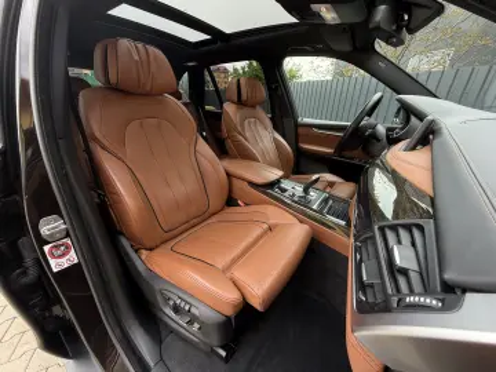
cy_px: 186
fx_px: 201
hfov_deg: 102.1
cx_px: 248
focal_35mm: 14
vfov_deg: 85.7
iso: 40
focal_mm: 2.22
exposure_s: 1/99
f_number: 2.2
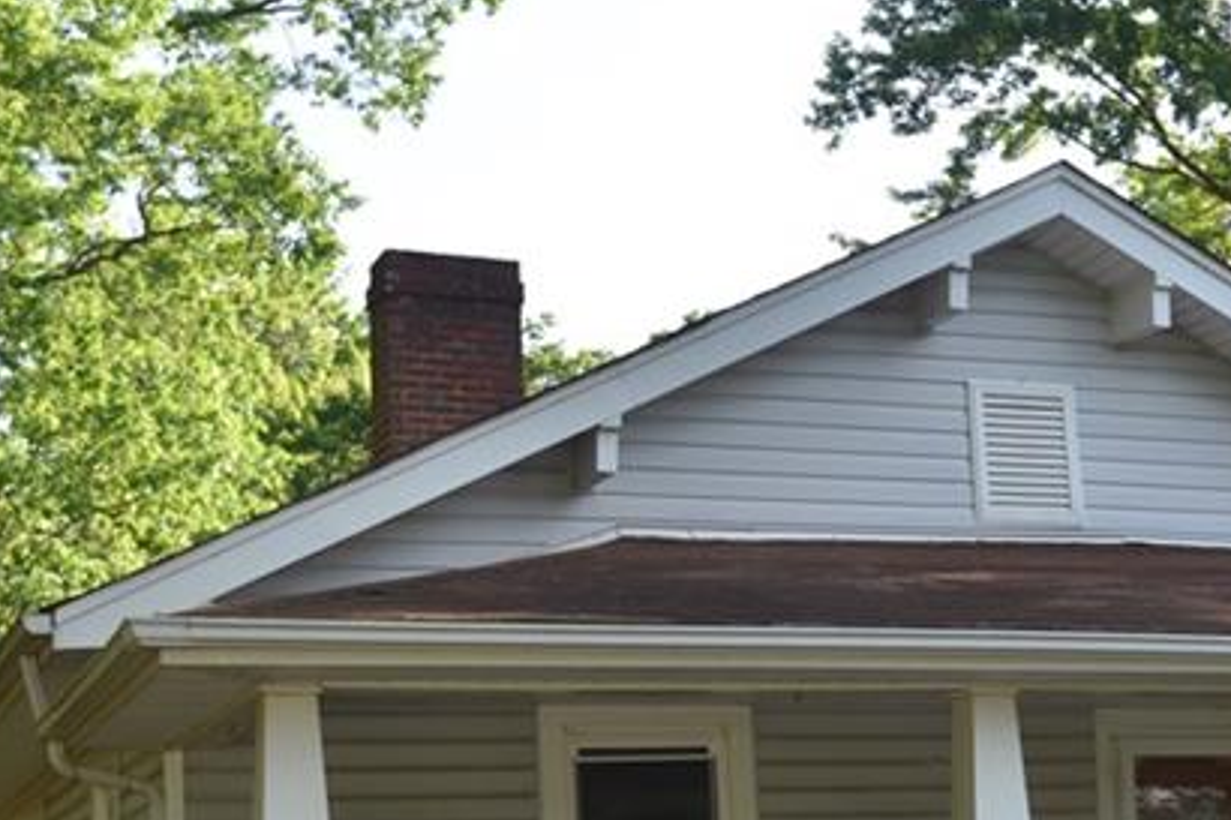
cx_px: 880
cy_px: 767
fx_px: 2563
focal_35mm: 75
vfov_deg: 17.8
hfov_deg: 26.7
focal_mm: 30
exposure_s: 1/125
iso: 125
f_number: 5.6
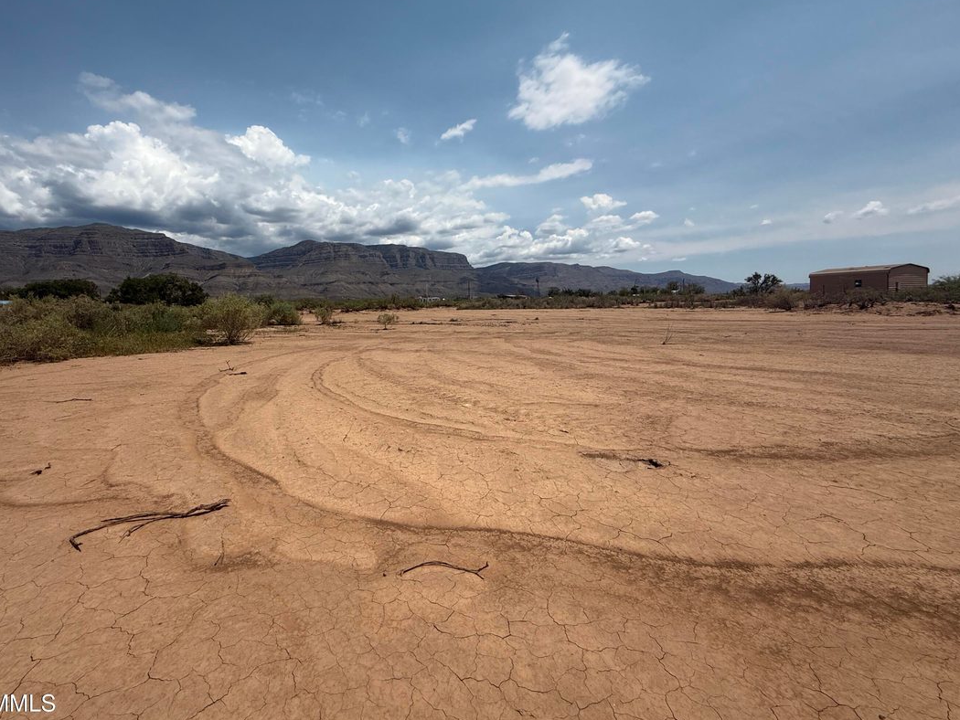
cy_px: 330
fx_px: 444
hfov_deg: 94.1
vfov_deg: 78.0
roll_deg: +1.0
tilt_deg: -2.7
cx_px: 430
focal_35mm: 16
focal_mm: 2.22
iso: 50
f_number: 2.2
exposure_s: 1/6173
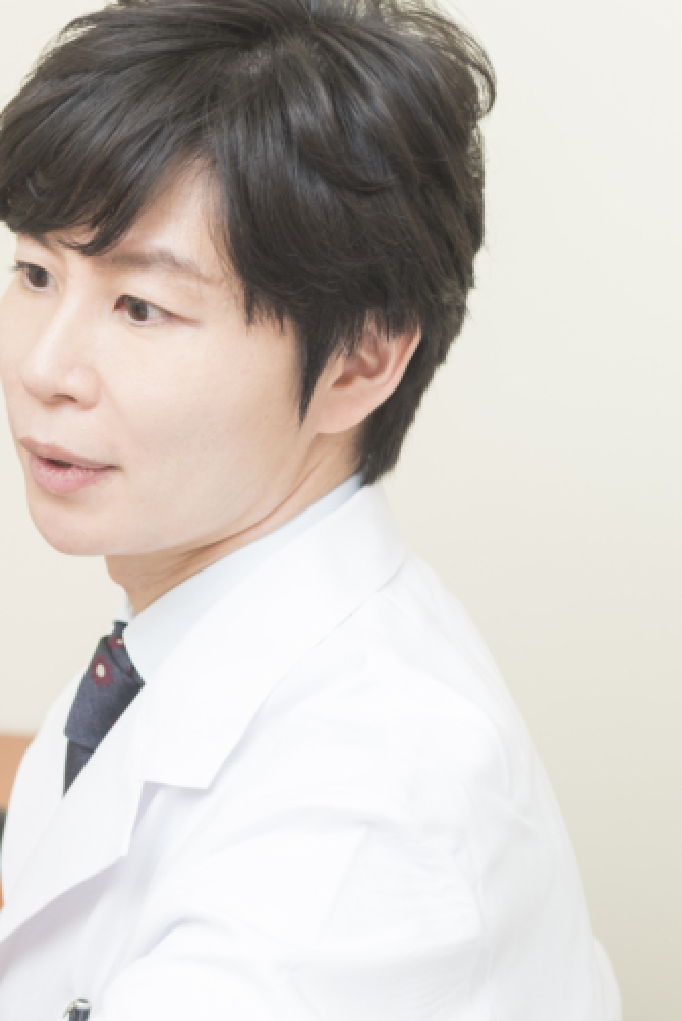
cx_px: -259
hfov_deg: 12.9
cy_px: 520
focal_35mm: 102
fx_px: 2896
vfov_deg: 20.0
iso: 200
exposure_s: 1/100
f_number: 3.5
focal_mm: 50
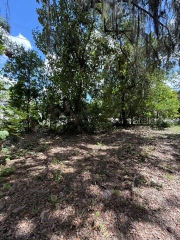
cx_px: 90
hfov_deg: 85.7
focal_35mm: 14
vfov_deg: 102.1
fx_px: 97
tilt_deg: -2.6
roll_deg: -1.4
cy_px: 120
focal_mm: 2.22
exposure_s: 1/205
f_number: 2.2
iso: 64
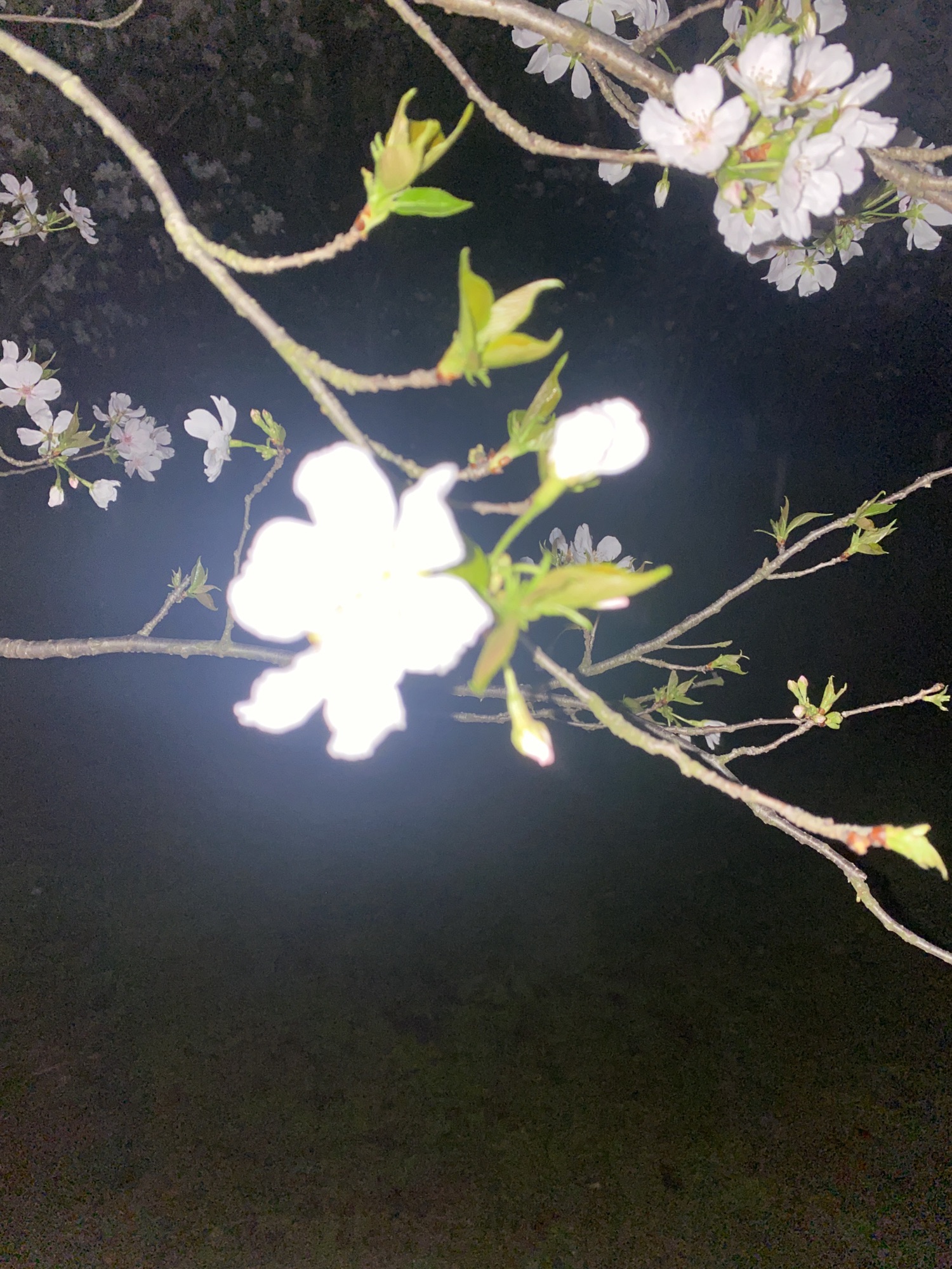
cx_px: 476
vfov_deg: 67.3
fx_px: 953
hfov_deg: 53.1
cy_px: 634
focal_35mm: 26
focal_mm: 4.25
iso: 50
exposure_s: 1/4
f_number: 1.8
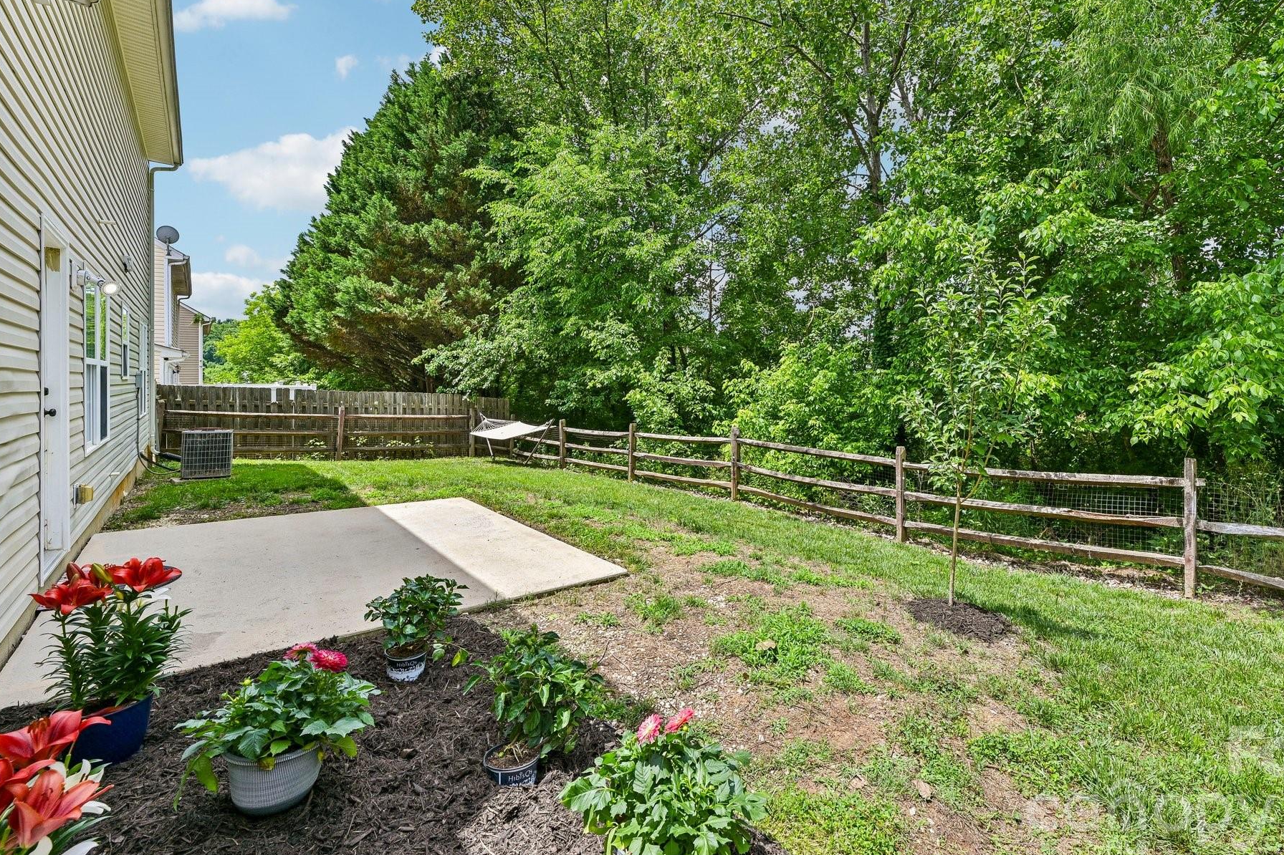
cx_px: 724
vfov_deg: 73.5
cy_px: 378
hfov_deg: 96.2
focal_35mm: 16
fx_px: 571
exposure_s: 1/320
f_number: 8
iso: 100
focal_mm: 14
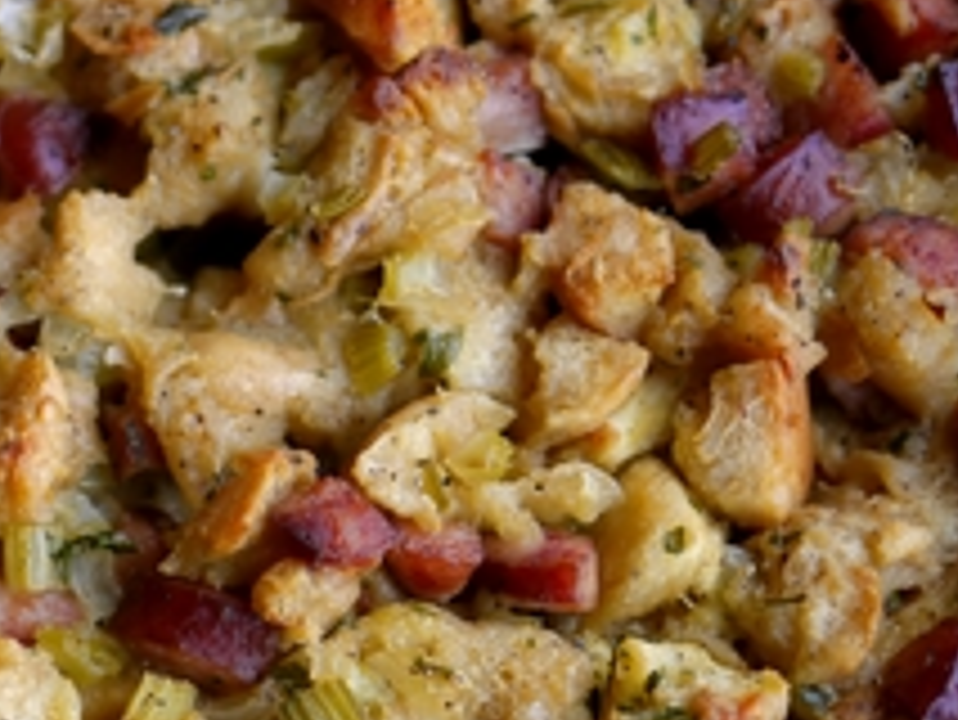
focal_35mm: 135
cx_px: -191
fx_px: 3738
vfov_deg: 10.8
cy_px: 844
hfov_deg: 14.2
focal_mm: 25
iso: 100
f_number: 1.6
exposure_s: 1/125
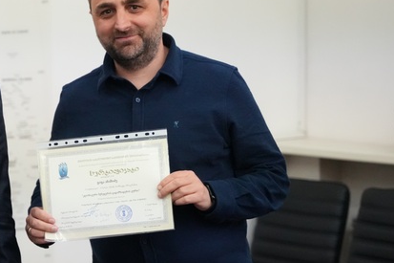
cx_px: 62
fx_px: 1378
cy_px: 93
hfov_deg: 16.1
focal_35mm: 126
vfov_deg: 10.9
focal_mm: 65
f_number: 2.8
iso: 8000
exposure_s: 1/320
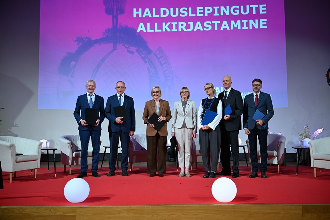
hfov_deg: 54.5
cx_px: 165
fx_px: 321
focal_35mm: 35
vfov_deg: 37.8
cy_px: 110
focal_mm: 35
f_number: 2
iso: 450
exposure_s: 1/200
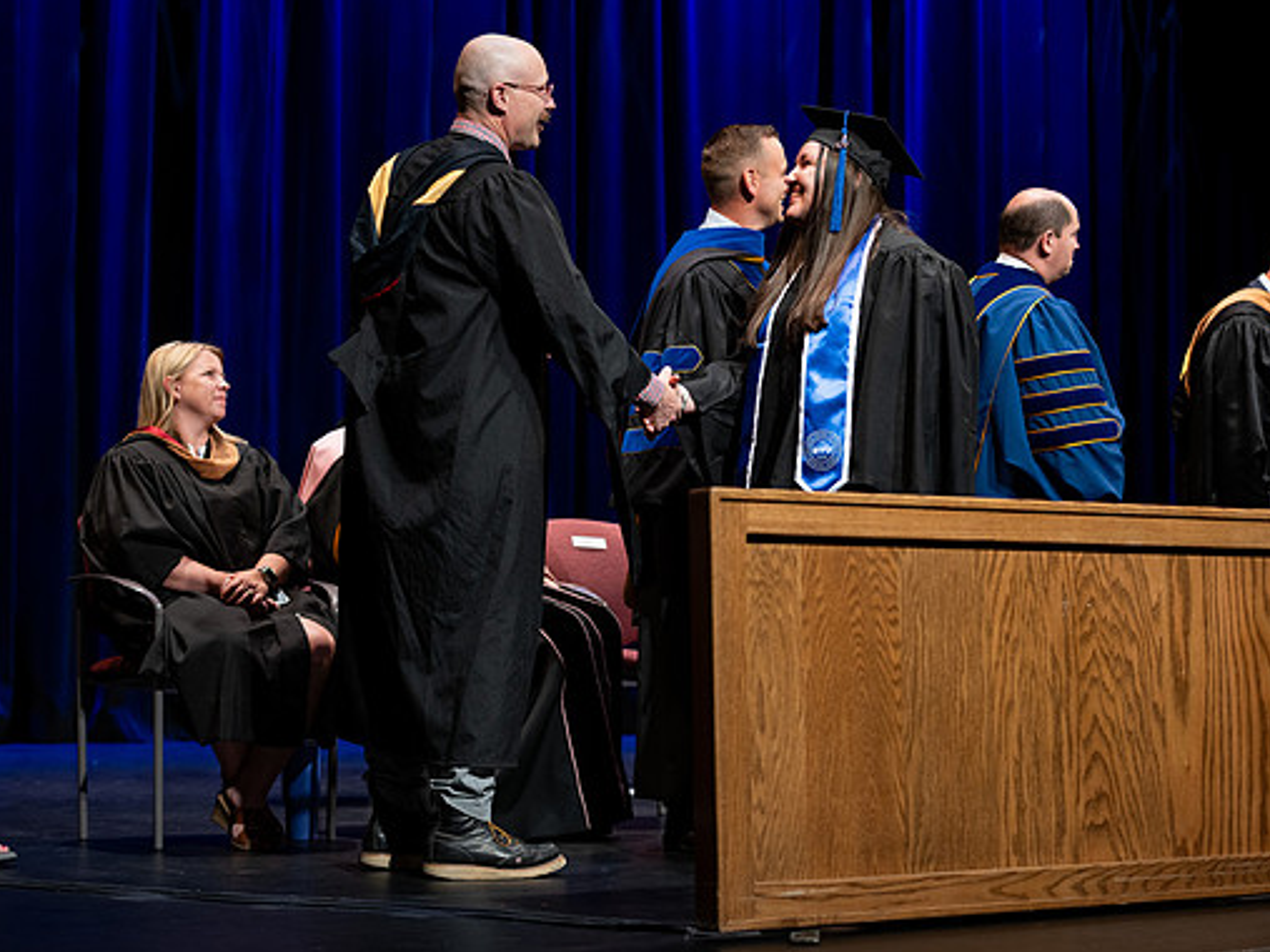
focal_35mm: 77
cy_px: 477
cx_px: 606
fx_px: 2824
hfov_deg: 25.3
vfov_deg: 19.1
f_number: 2.8
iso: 500
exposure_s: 1/250
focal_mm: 70
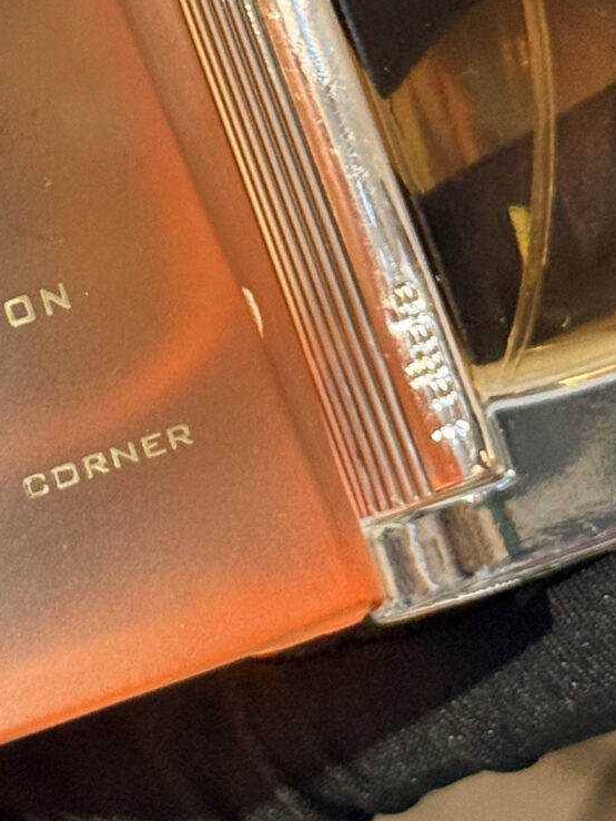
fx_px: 3939
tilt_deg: -23.6
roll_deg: -10.9
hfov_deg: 8.9
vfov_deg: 11.6
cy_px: -182
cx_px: 125
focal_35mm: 166
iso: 250
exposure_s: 1/50
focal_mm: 6.76
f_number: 1.78
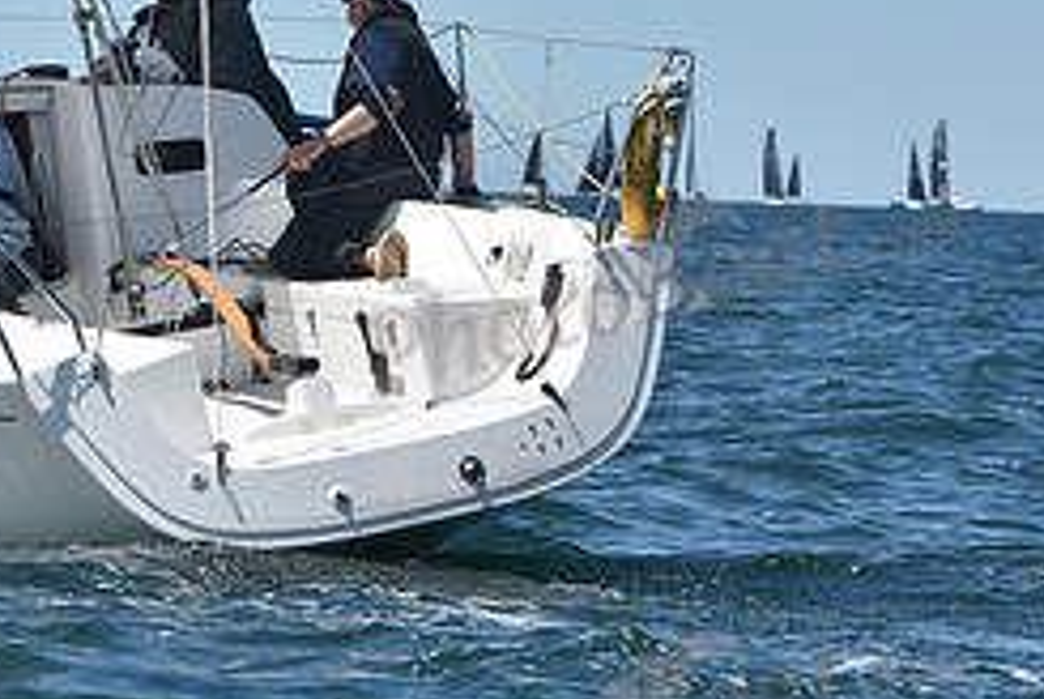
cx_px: 145
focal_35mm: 343
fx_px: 9959
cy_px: 126
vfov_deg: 4.0
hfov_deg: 6.0
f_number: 11
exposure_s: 1/800
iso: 250
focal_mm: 145
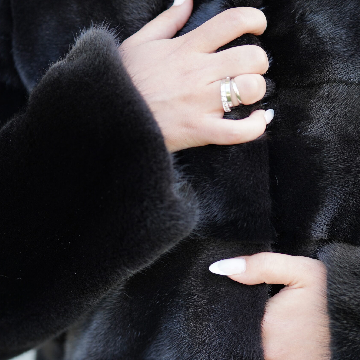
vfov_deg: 19.2
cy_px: 243
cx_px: 179
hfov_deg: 19.3
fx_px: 1059
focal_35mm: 90
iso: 250
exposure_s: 1/250
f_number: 2.8
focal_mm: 70
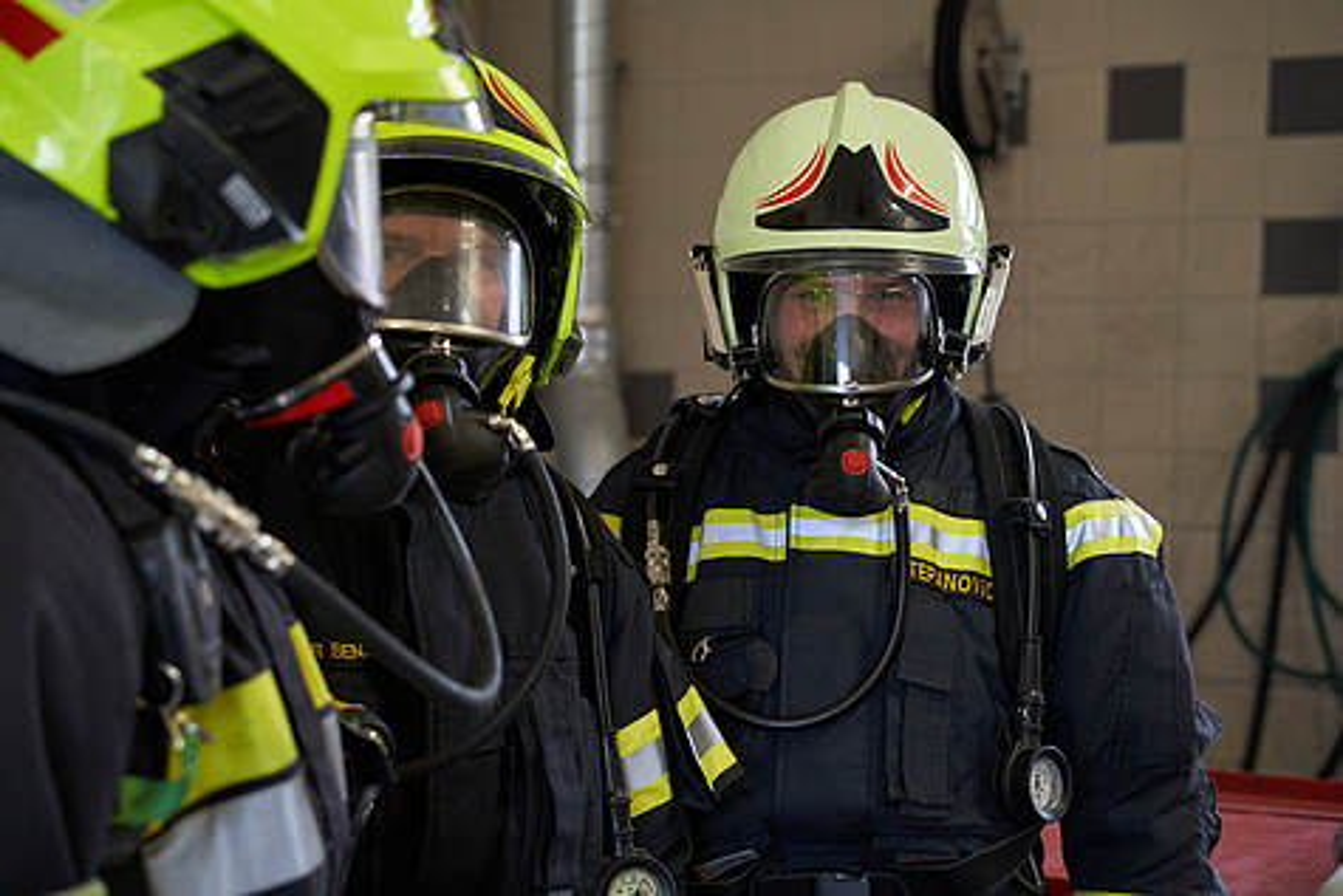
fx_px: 2761
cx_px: 672
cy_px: 448
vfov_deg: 18.4
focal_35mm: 74
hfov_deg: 27.3
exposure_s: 1/160
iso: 8000
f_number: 5
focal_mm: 74
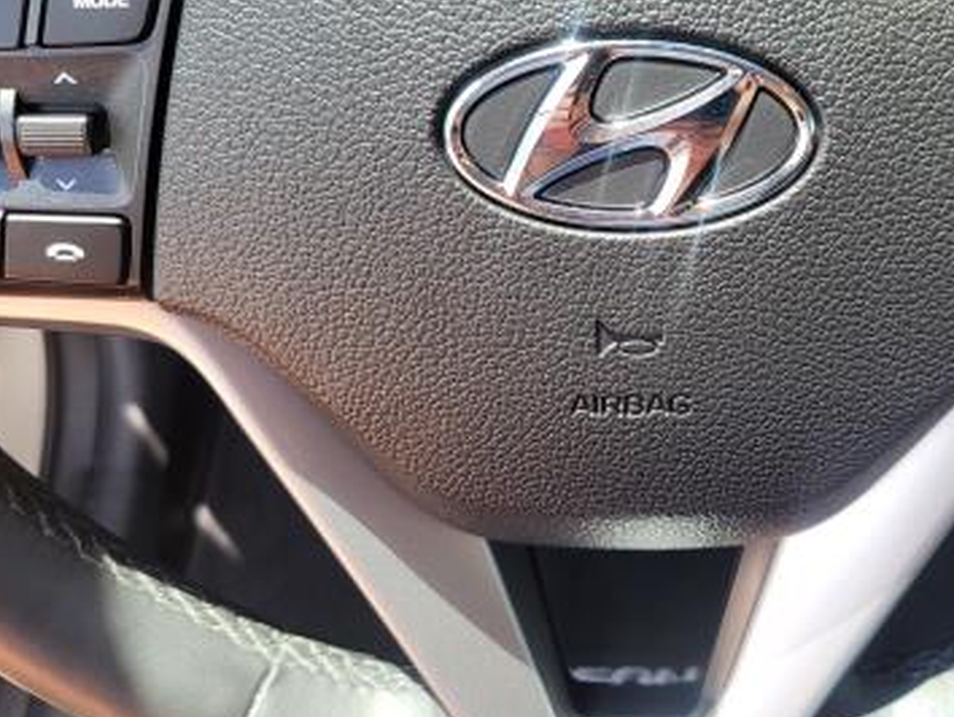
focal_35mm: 47
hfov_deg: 39.9
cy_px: 299
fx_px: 1296
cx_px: 633
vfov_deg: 30.9
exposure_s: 1/249
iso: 40
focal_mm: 5.4
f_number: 1.8
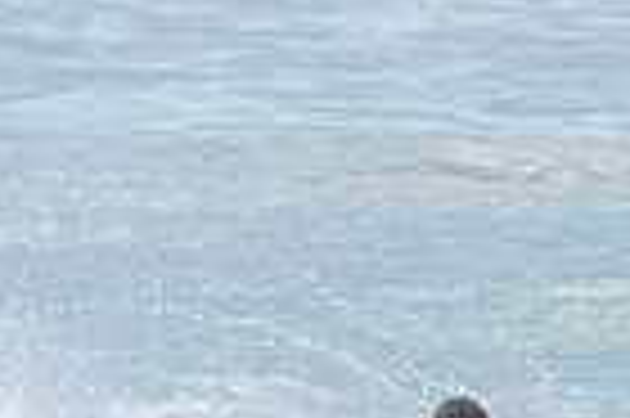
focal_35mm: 1491
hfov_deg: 1.4
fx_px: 26062
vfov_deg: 0.9
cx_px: 428
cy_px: 609
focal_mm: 360
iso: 900
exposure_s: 1/2000
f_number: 9.5
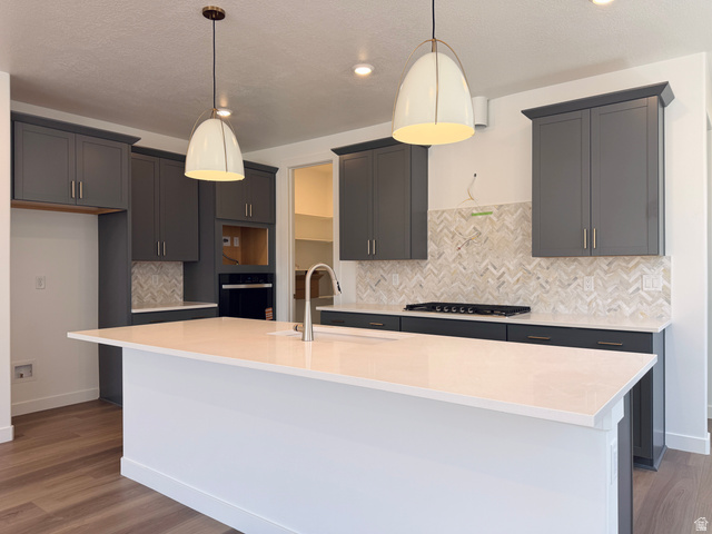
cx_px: 356
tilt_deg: -0.3
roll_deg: +0.4
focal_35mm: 24
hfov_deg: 71.6
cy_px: 267
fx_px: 494
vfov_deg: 56.8
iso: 64
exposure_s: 1/165
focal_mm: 6.76
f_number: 1.78
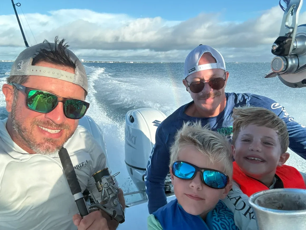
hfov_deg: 73.9
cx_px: 153
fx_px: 203
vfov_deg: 58.9
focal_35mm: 23
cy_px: 115
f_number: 1.9
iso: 40
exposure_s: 1/636
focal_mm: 2.69
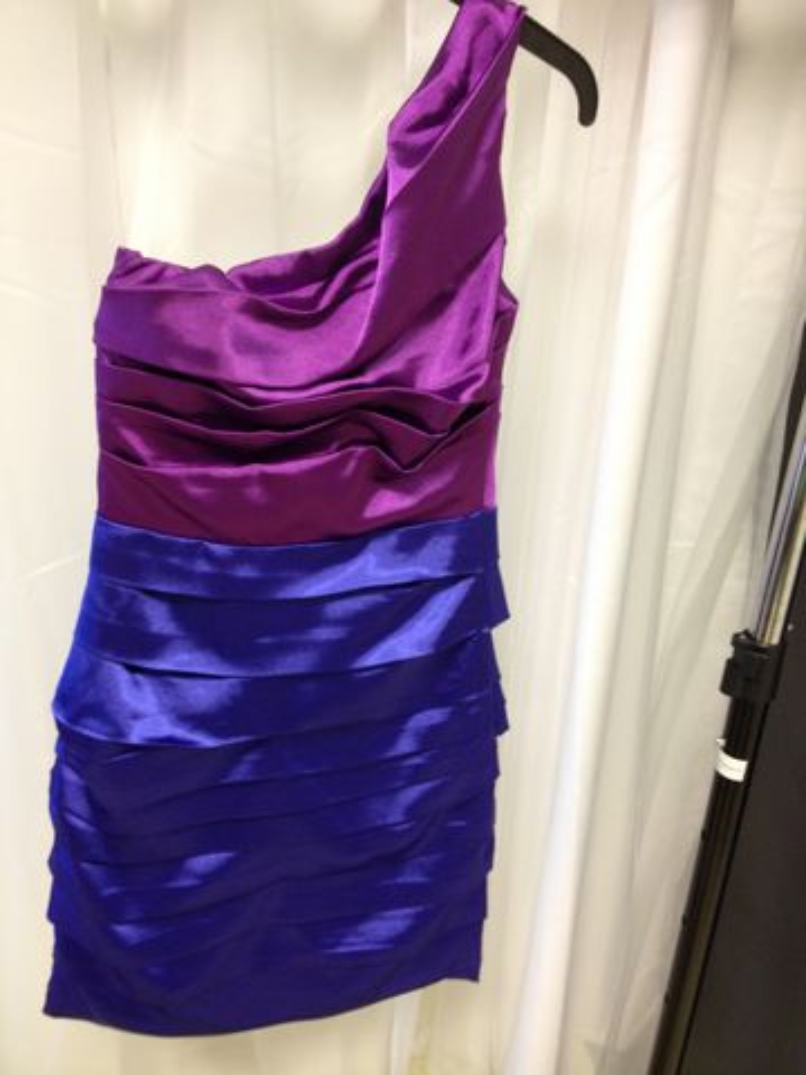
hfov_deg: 40.7
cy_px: 538
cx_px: 403
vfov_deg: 52.6
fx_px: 1087
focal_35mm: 35
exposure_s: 1/20
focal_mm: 4.28
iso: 160
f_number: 2.4
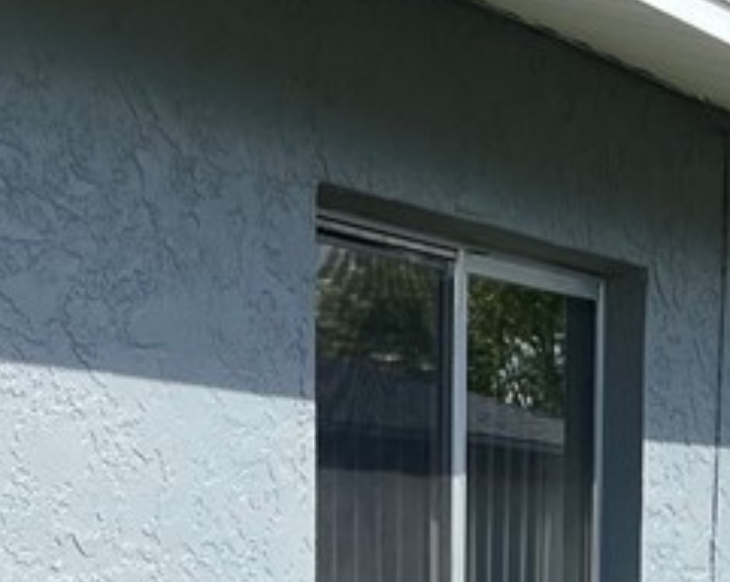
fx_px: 2330
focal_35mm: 108
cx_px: 282
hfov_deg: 17.8
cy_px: 876
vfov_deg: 13.4
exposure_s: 1/3049
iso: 50
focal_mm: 5.1
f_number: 1.6
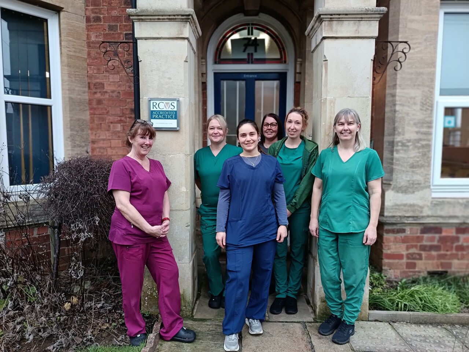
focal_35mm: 24
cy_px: 176
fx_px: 325
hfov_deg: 71.6
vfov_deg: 56.8
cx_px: 234
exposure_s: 1/100
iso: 341
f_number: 4
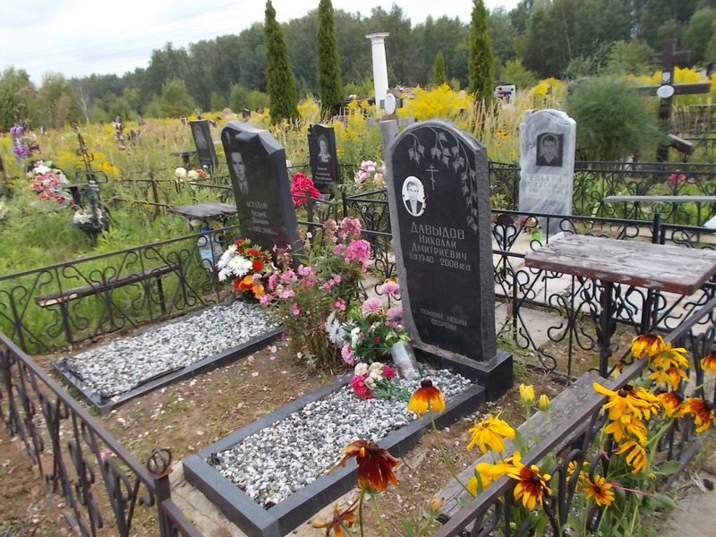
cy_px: 268
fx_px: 538
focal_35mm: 26
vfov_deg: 53.1
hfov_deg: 67.3
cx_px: 358
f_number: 8
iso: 80
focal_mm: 4.6
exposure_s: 1/80
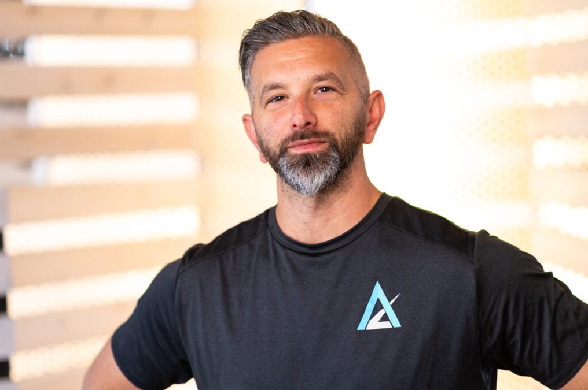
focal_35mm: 93
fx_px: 1517
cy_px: 179
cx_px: 295
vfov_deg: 14.7
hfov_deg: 21.9
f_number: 1.8
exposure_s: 1/200
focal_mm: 85
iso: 250
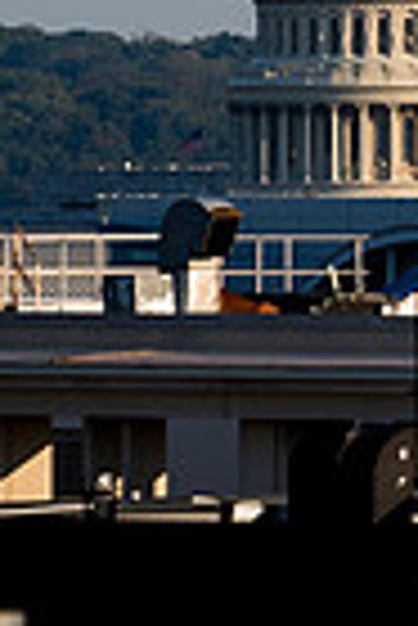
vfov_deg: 3.2
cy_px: 135
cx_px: 252
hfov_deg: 2.1
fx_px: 11240
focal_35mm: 647
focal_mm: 200
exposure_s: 1/4000
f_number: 3.5
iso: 400
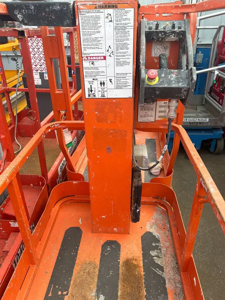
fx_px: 225
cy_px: 150
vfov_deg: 67.3
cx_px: 112
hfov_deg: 53.1
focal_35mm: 26
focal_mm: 5.7
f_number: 1.5
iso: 50
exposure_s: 1/466
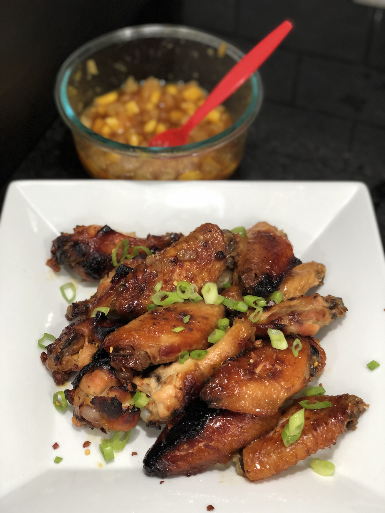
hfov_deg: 28.0
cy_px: 256
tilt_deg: -48.2
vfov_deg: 36.8
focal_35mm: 52
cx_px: 192
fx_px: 771
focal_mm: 6
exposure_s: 1/30
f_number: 2.4
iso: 100
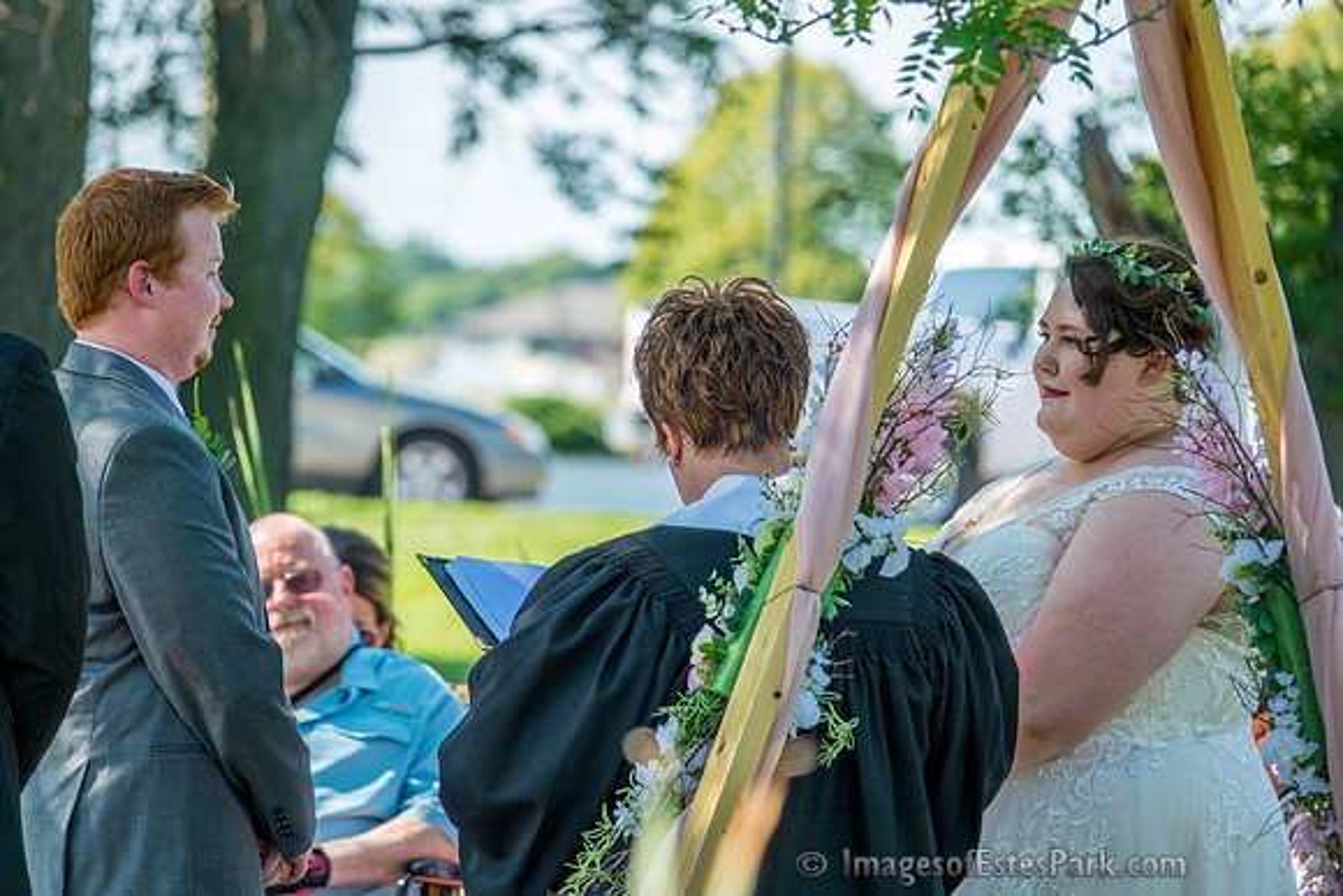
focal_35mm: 424
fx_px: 15821
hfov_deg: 4.9
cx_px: 672
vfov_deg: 3.2
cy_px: 448
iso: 100
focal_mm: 155.41
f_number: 4
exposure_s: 1/320
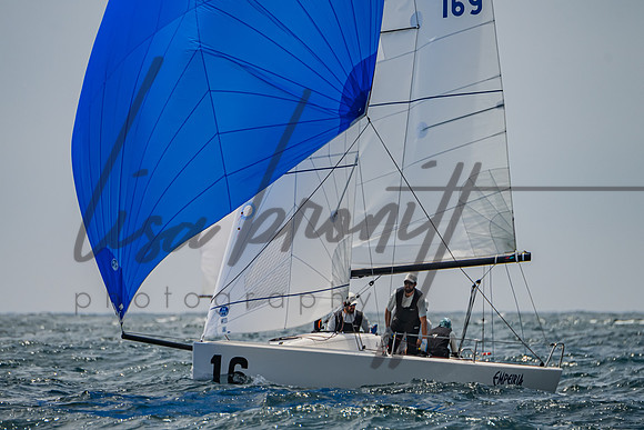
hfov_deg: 3.6
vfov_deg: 2.4
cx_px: 338
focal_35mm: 573
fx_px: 10250
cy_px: 255
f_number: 6.3
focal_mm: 400
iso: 400
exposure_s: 1/2500
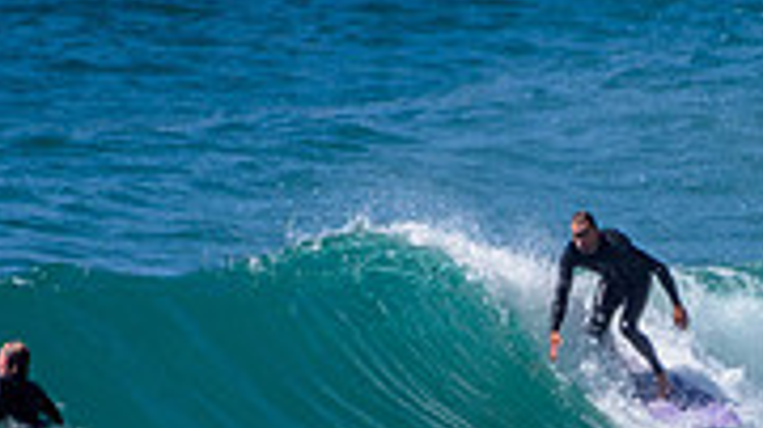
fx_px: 41895
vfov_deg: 0.6
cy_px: 389
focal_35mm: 2072
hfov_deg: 1.0
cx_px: 722
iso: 80
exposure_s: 1/2000
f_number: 5.6
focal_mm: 500
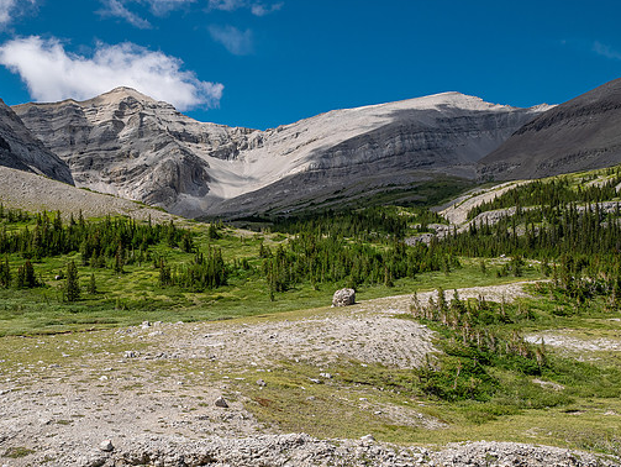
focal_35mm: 53
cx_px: 291
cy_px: 230
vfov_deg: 27.6
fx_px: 951
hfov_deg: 36.1
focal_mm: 23
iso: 200
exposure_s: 1/200
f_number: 8
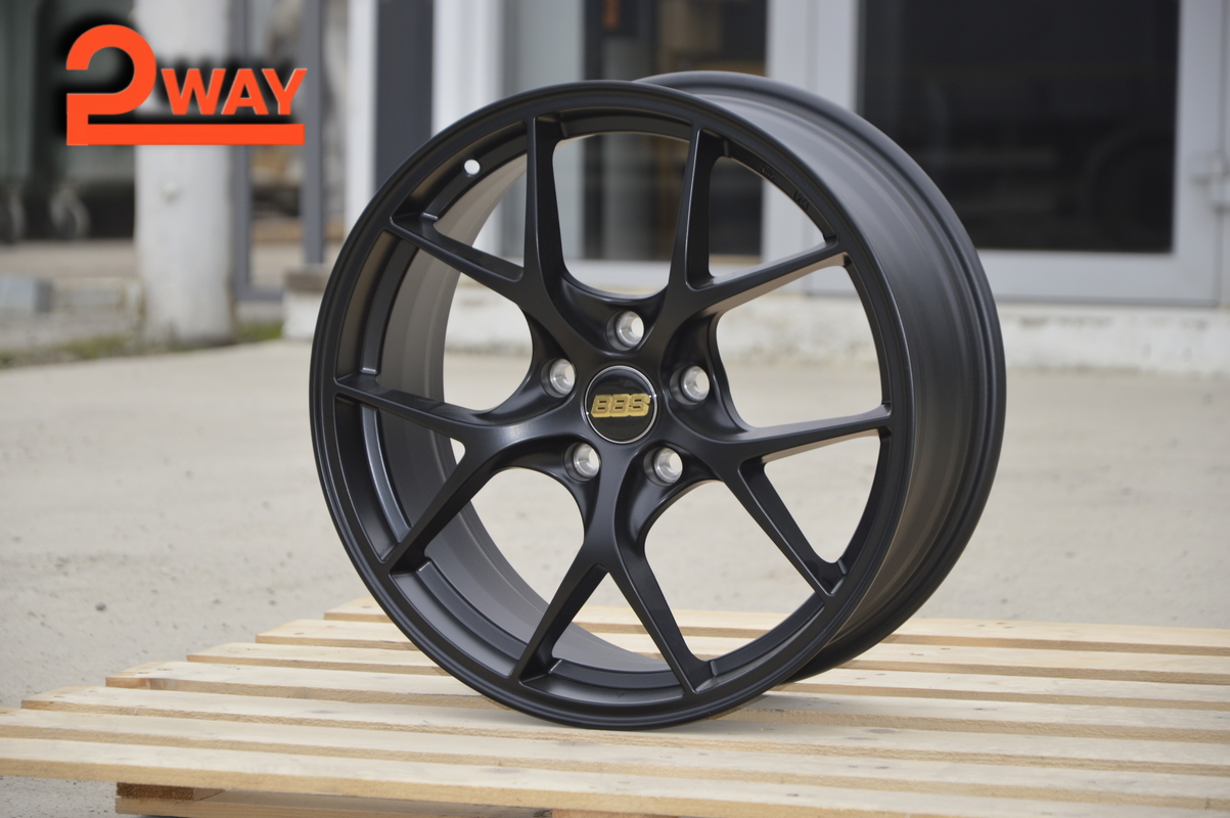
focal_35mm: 158
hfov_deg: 13.1
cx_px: 615
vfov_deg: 8.7
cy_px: 409
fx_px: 5377
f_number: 5.6
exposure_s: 1/125
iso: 160
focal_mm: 105
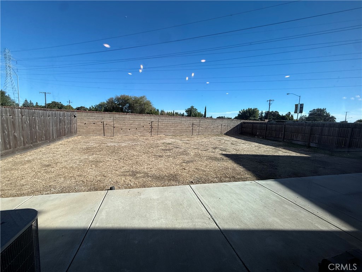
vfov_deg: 85.7
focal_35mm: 14
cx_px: 181
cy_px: 136
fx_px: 146
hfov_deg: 102.1
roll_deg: -1.5
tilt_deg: -6.9
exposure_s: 1/1339
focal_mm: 2.22
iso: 50
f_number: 2.2
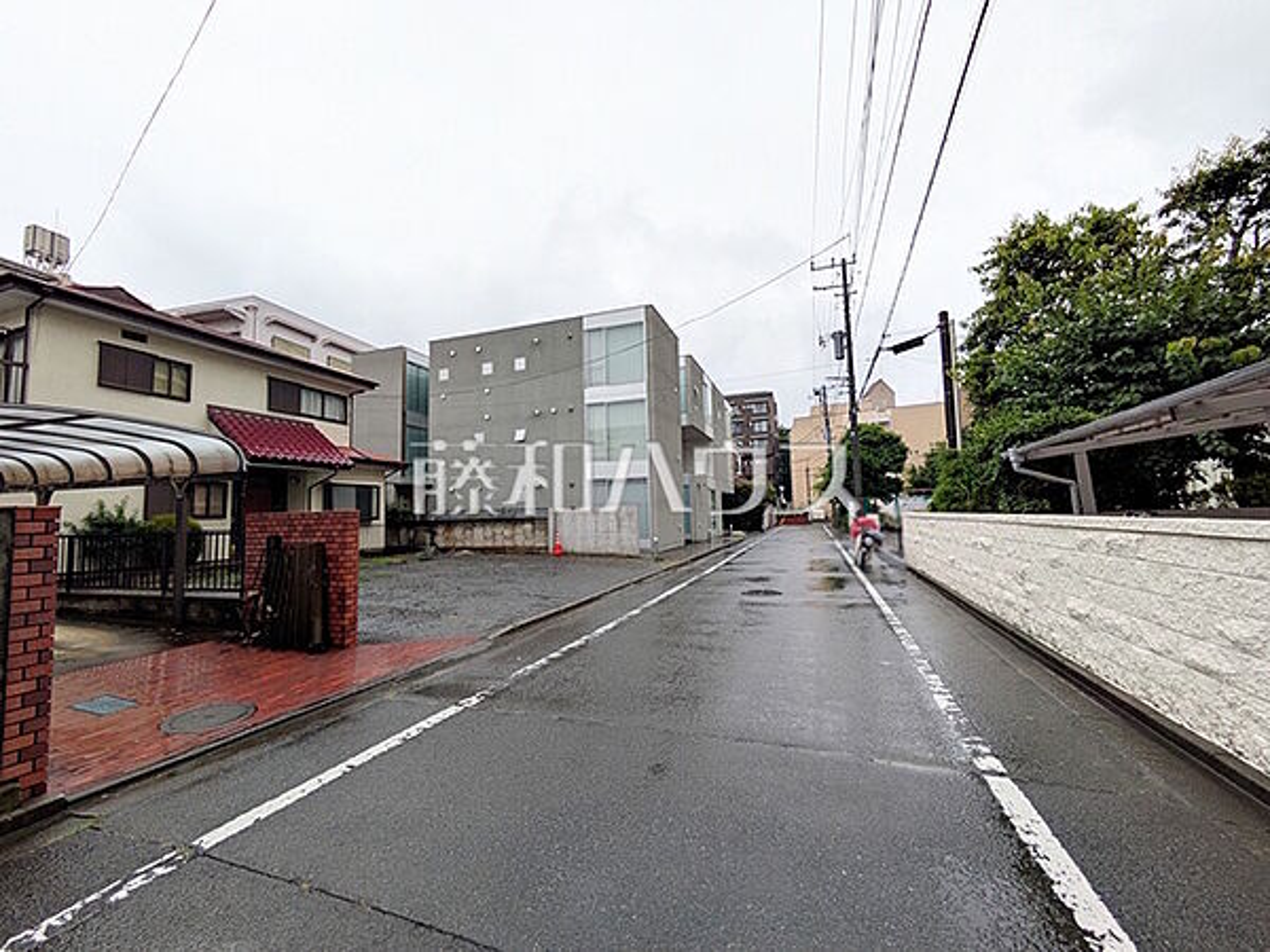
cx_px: 635
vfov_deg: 85.7
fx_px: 514
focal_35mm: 14
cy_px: 476
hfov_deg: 102.1
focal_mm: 1.83
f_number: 2.2
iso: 51
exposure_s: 1/153
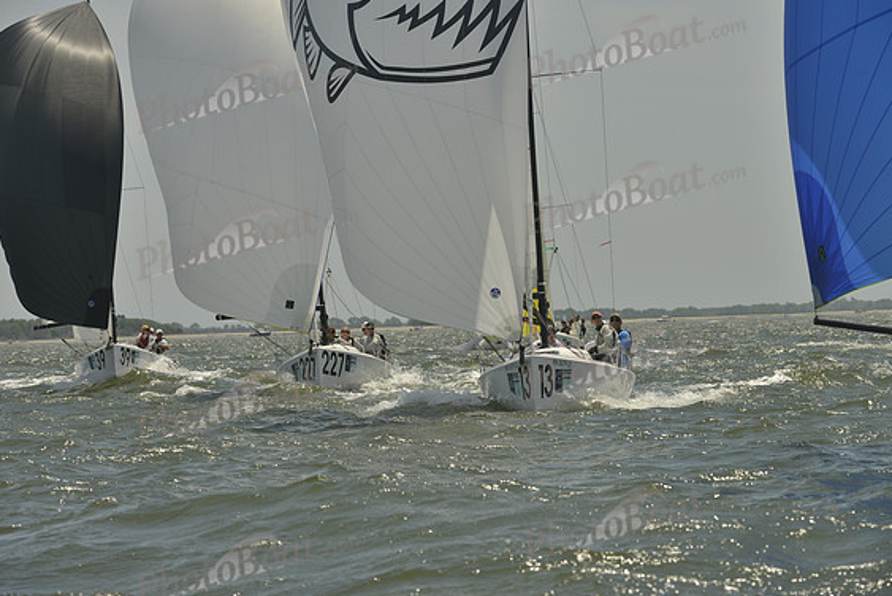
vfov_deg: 6.7
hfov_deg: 10.0
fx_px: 5107
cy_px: 299
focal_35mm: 206
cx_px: 442
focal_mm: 200
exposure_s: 1/1250
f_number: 10
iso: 280
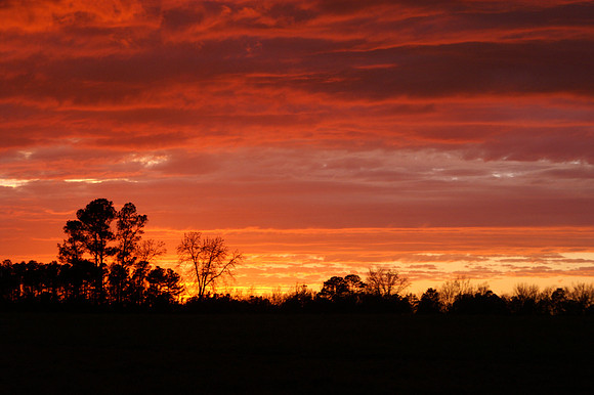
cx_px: 297
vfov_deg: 13.0
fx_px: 1731
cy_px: 198
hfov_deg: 19.5
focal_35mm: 105
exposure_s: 1/160
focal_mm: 70
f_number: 5.6
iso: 400
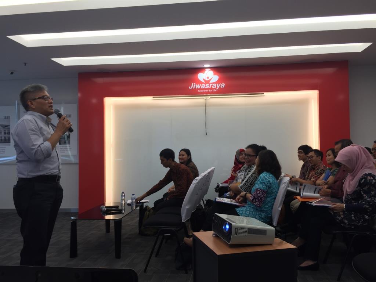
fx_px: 315
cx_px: 188
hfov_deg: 61.7
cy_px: 141
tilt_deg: +0.9
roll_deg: -0.2
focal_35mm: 29
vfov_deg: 48.2
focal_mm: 4.15
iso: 32
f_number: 2.2
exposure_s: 1/30
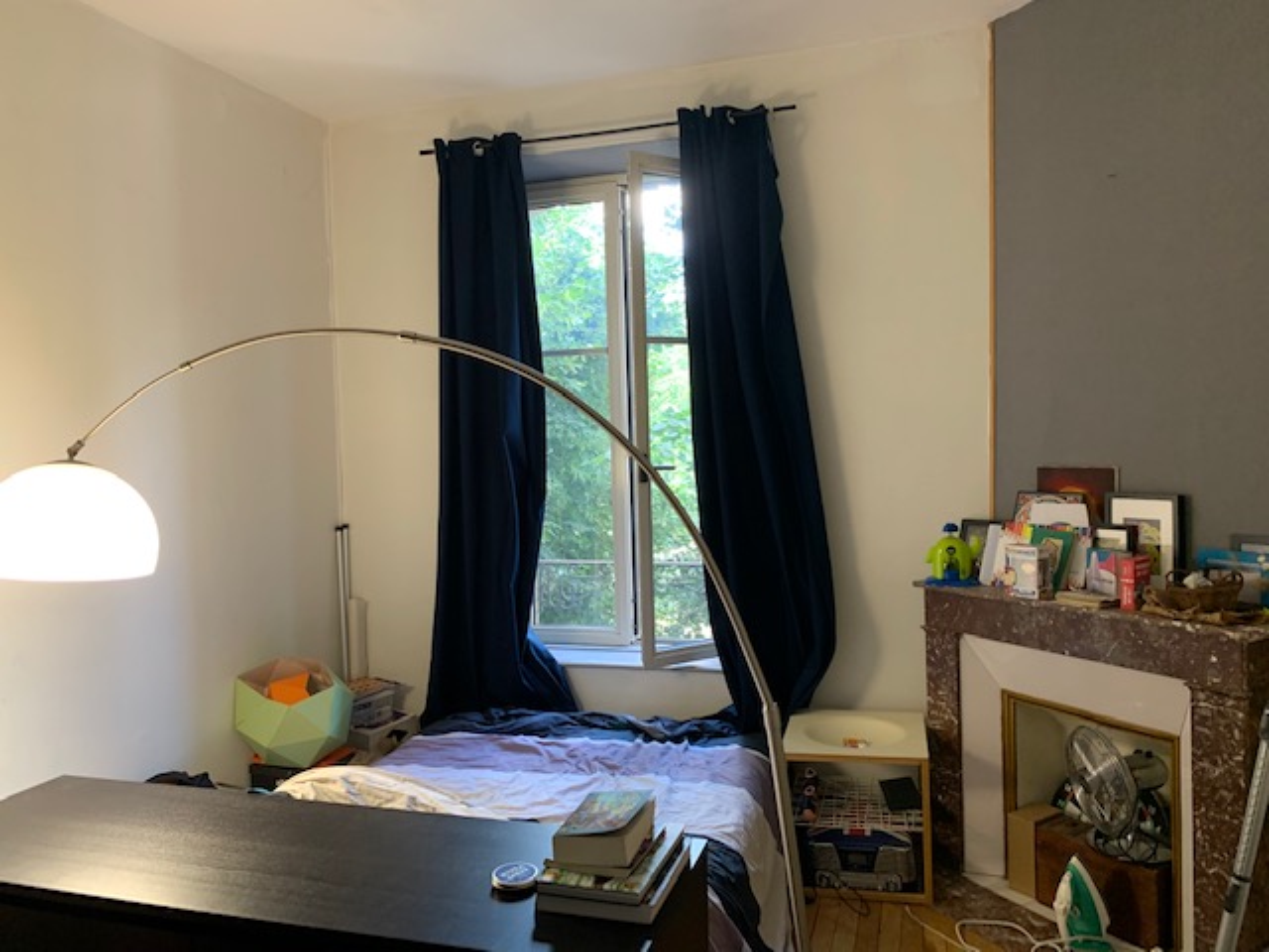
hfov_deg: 67.3
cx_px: 634
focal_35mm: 26
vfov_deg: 53.1
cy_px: 476
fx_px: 953
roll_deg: +2.0
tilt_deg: -1.4
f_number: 1.8
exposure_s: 1/50
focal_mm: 4.25
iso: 125
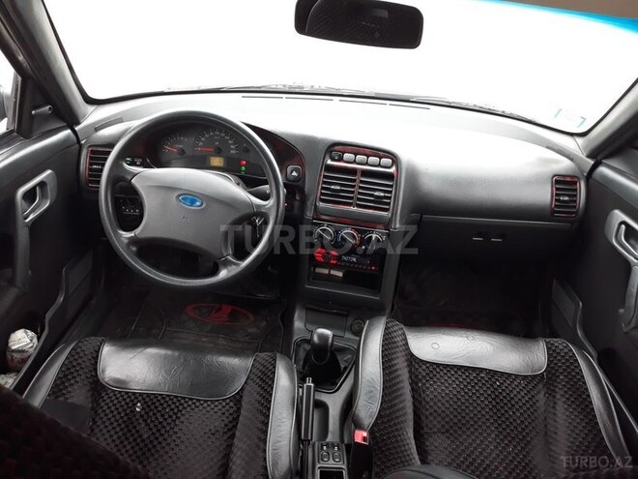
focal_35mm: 27
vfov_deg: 51.4
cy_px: 240
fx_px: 498
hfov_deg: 65.3
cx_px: 319
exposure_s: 1/50
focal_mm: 3.71
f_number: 1.7
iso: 160
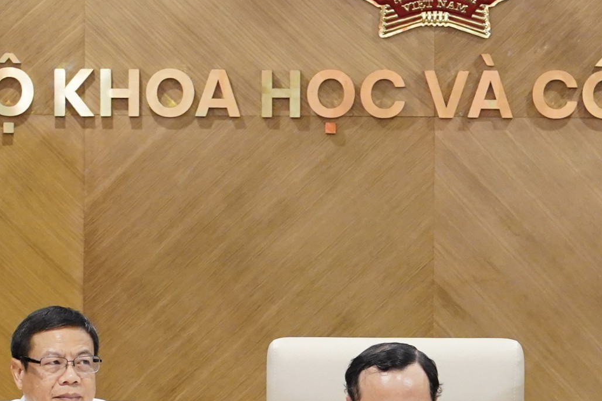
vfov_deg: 5.2
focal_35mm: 262
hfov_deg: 7.9
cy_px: 254
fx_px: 4381
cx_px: 422
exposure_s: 1/160
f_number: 4.5
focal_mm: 105
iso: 5000
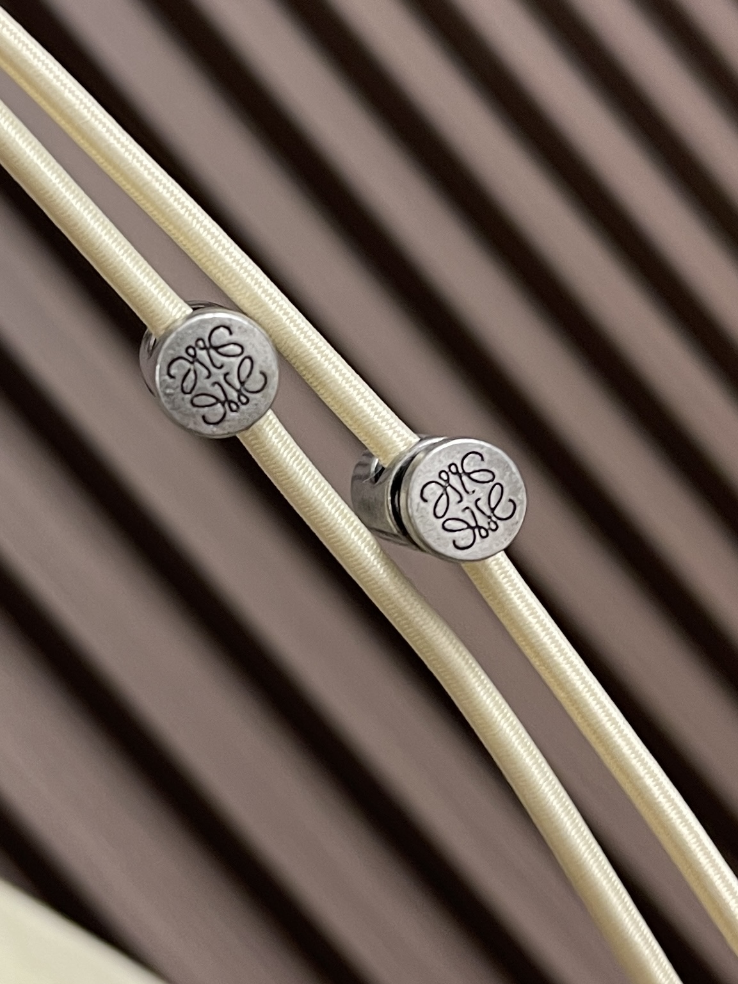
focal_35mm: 25
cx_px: 369
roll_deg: +40.7
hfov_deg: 54.9
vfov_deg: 69.4
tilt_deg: -3.8
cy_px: 492
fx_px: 711
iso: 125
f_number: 1.6
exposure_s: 1/50
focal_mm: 5.1
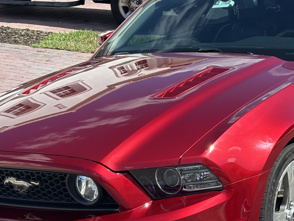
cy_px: 156
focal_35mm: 107
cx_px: 209
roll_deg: +1.8
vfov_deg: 13.8
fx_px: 909
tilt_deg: -13.1
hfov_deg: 18.3
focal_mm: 5.96
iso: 32
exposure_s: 1/1437
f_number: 1.6
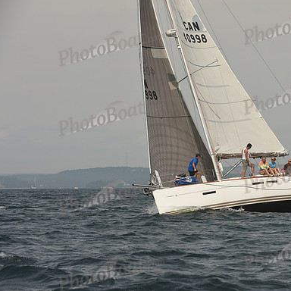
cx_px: 205
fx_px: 2444
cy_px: 145
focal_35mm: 257
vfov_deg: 6.8
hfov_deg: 6.8
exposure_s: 1/800
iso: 250
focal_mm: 200
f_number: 8
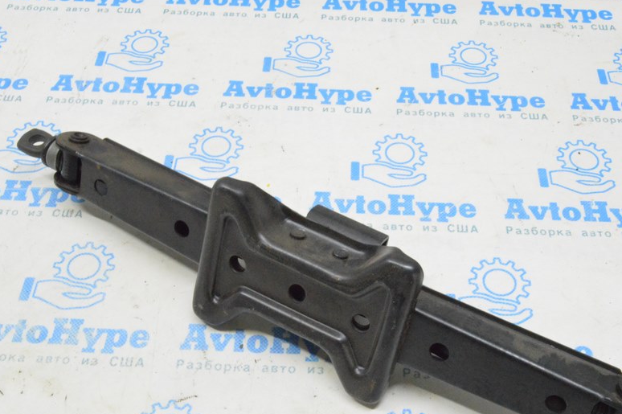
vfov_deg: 29.3
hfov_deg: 43.0
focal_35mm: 46
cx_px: 326
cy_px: 250
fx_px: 788
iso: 6400
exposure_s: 1/15
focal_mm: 23
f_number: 20
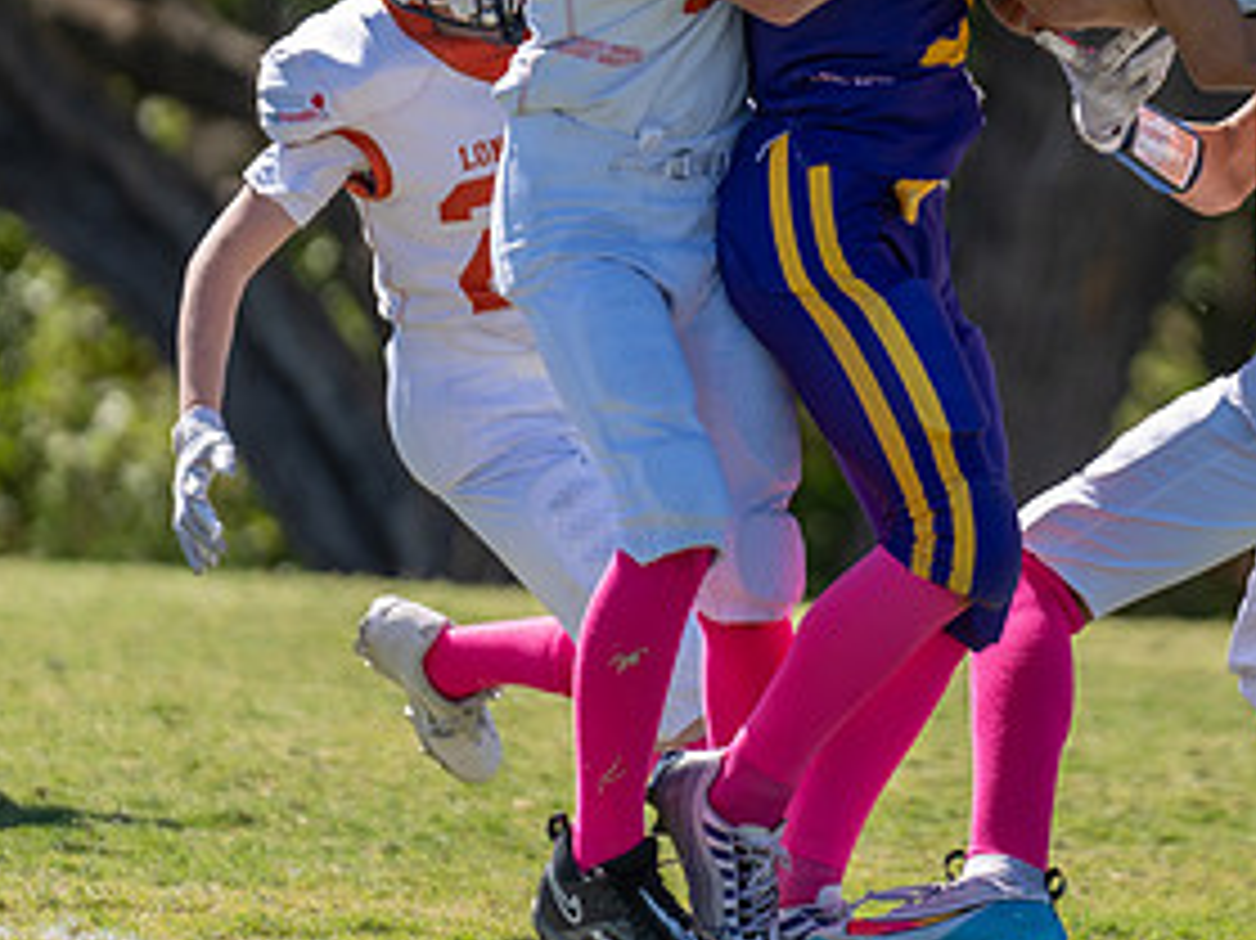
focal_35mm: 555
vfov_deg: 2.7
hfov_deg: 3.6
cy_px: 262
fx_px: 20129
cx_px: 975
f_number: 2.8
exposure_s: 1/1600
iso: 100
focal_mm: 200
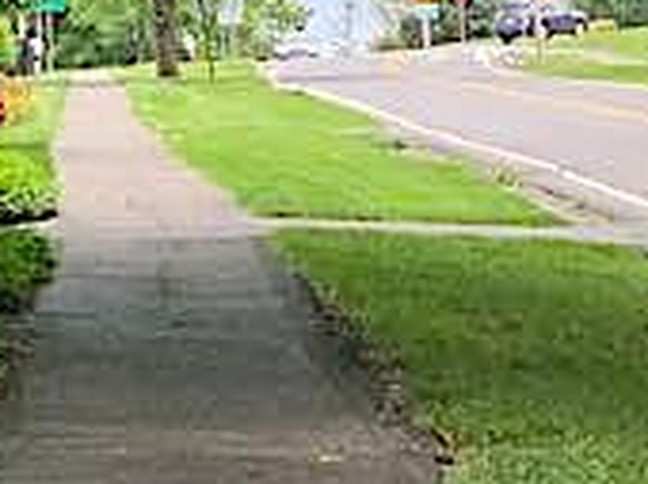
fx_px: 4785
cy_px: -204
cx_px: 499
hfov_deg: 7.7
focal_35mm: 256
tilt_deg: +7.0
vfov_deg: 5.7
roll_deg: +1.6
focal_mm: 6
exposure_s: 1/571
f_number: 2.4
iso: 16
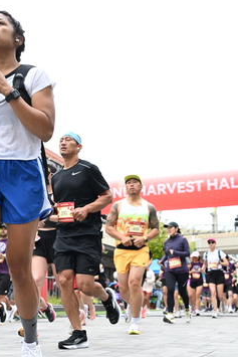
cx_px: 109
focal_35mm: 48
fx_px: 475
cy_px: 209
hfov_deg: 28.1
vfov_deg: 41.0
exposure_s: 1/640
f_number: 4
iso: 2000
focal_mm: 31
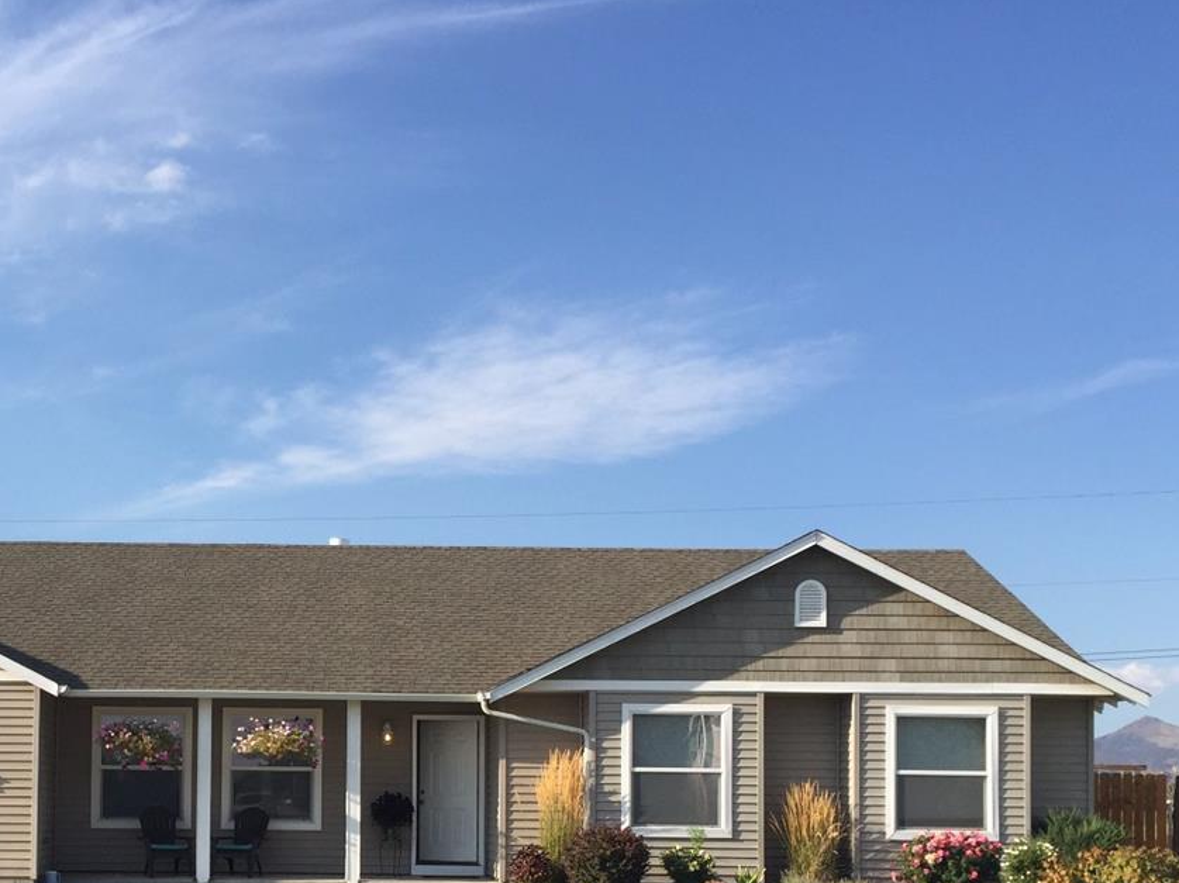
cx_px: 256
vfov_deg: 27.2
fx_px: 1770
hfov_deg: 35.8
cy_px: 763
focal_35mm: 52
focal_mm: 4.15
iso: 32
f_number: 2.2
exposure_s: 1/1522
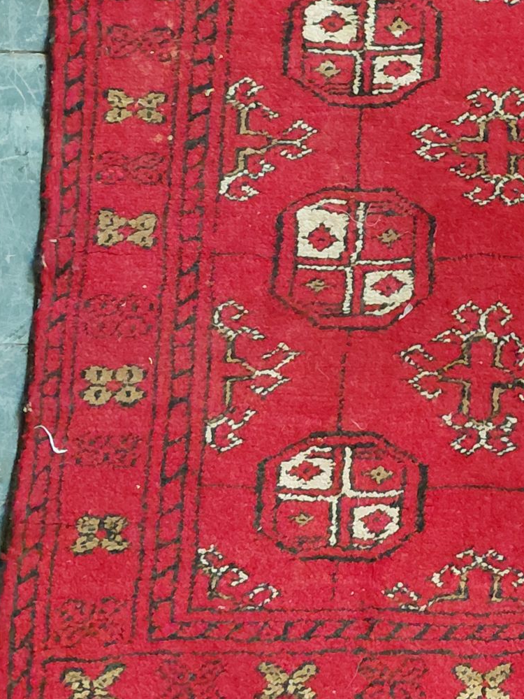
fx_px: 1029
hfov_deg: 26.9
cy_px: 193
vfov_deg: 36.8
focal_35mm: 51
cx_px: 527
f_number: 1.8
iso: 1000
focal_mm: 4.69
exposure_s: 1/25.1
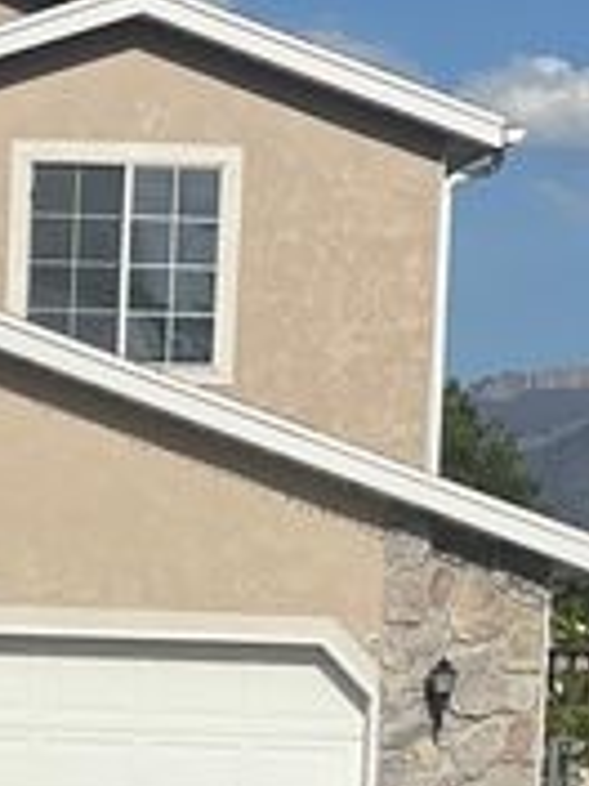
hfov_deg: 6.0
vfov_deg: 8.0
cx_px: -357
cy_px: 1092
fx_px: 5513
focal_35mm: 243
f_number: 2.2
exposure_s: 1/2222
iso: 20
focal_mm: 7.5
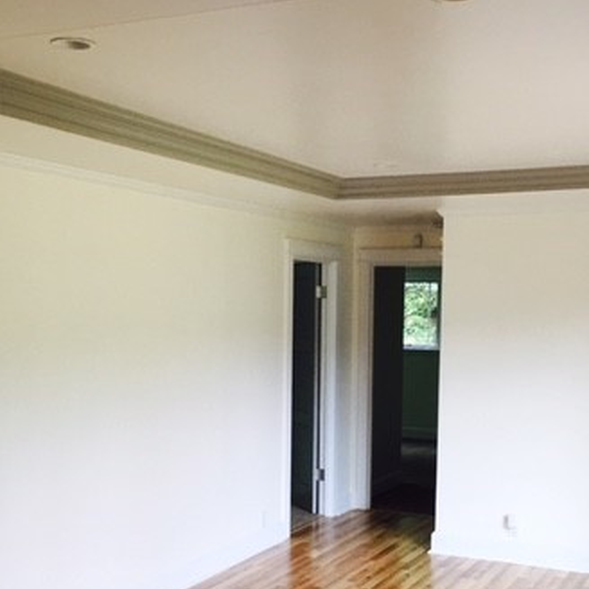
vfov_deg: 33.7
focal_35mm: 50
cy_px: 399
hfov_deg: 34.0
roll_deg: -1.4
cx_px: 287
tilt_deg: -4.2
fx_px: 963
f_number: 2.2
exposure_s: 1/30
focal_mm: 4.15
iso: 32
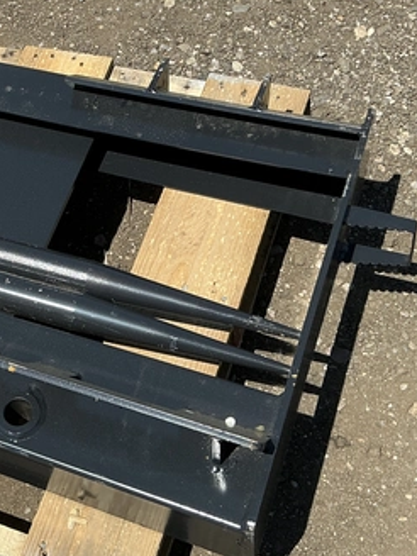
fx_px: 1028
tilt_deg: -52.0
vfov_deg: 30.1
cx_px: -51
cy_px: 194
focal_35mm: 64
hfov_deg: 21.6
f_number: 1.8
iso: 25
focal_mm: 3
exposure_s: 1/1577
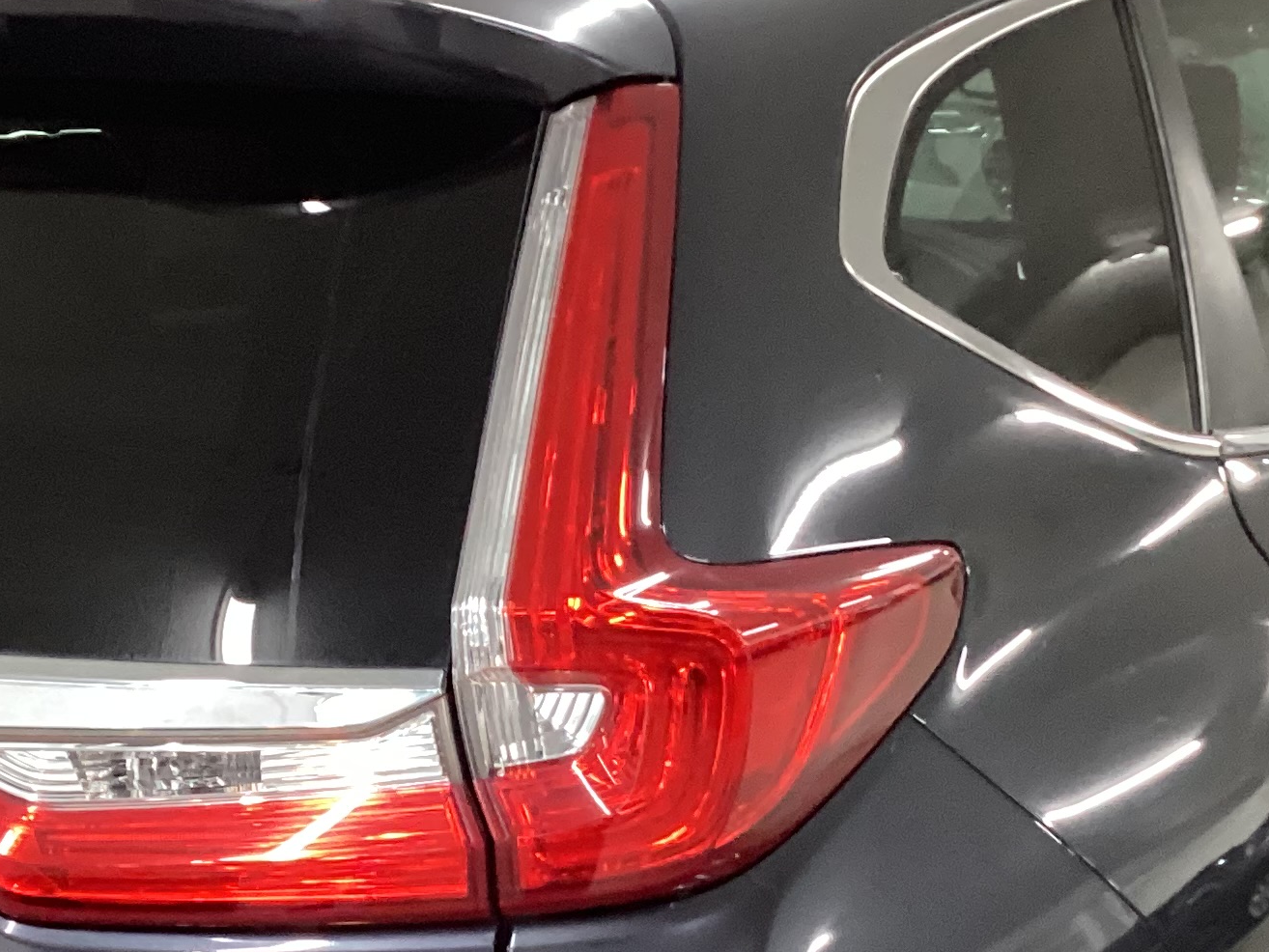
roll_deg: +1.0
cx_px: 393
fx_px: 2823
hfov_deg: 25.2
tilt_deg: -18.5
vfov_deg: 18.8
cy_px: 875
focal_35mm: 77
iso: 320
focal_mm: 3.3
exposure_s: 1/30
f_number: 2.4
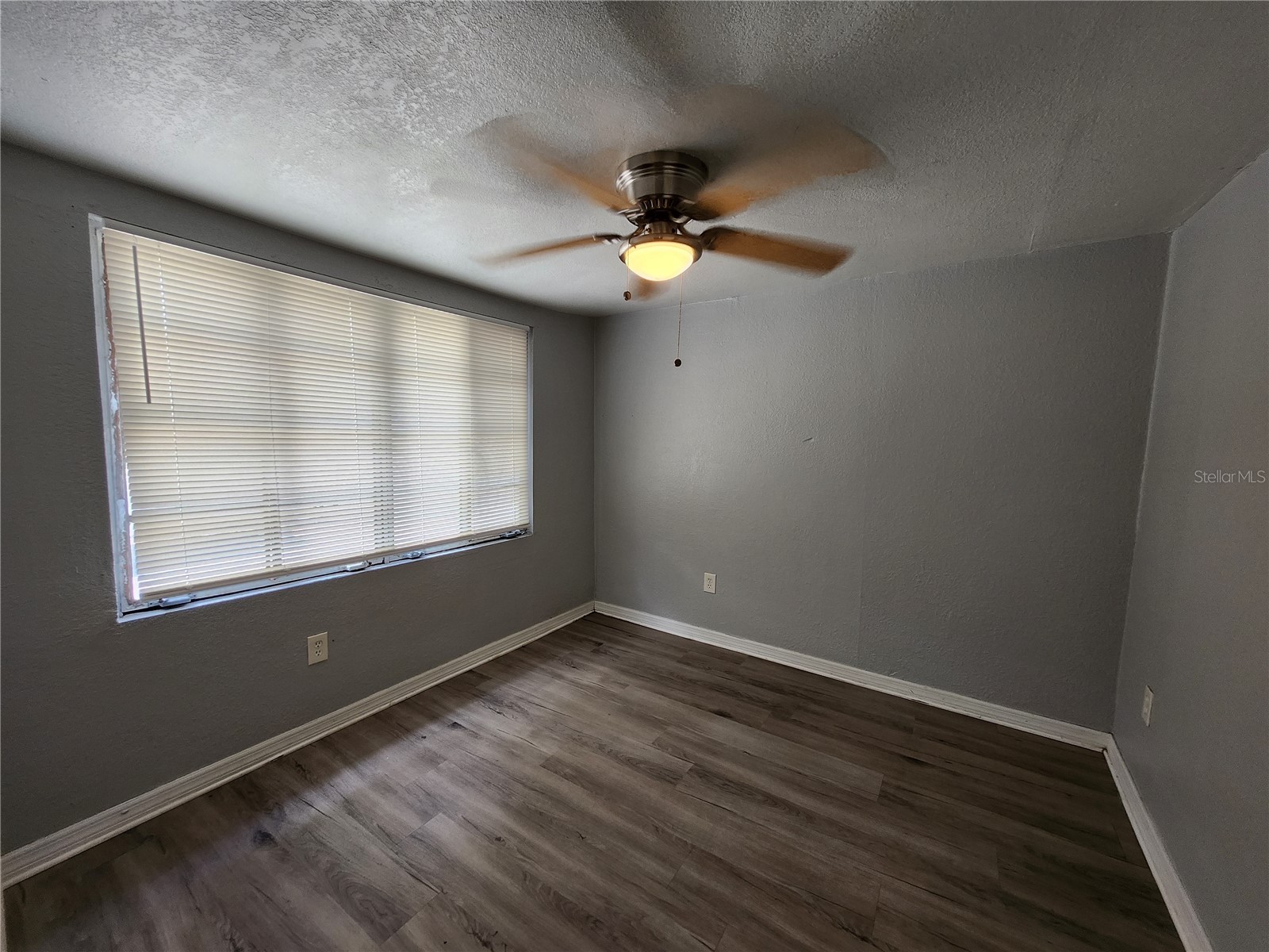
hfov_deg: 106.2
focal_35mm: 13
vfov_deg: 89.9
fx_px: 477
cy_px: 476
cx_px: 634
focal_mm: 1.74
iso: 64
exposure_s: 1/60
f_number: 2.2
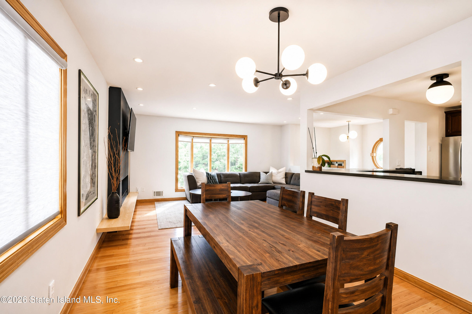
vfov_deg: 77.3
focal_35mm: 15
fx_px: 197
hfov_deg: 100.4
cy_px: 157
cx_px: 236
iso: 1250
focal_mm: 10
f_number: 7.1
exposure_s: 1/80
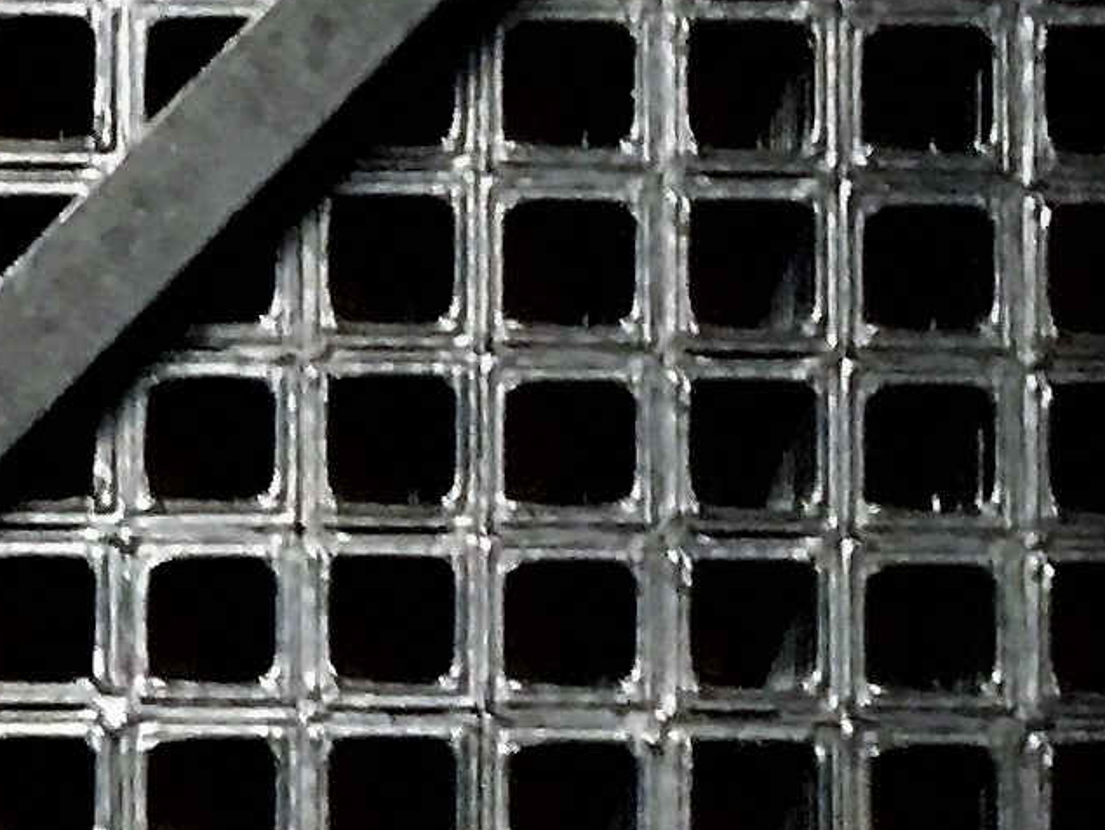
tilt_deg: -87.1
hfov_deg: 10.1
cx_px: -971
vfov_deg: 7.9
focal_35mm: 184
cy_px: 1298
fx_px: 5877
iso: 200
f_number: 2.2
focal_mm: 4.15
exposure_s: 1/20
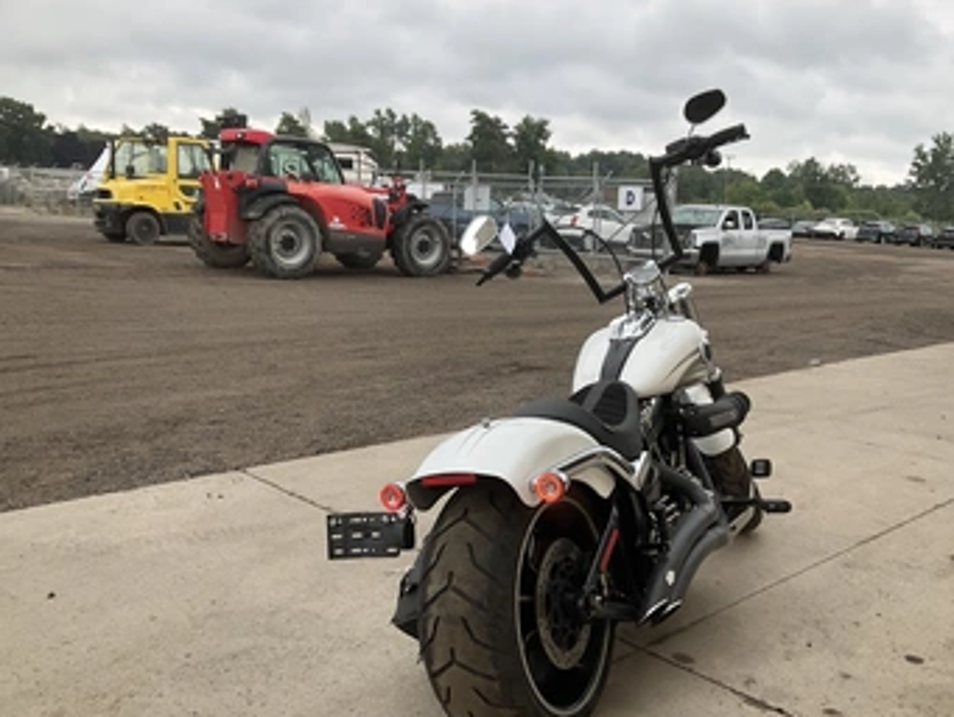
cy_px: 417
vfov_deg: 41.7
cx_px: 512
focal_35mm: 34
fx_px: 937
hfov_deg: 53.9
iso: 25
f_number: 1.8
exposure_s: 1/294
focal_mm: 3
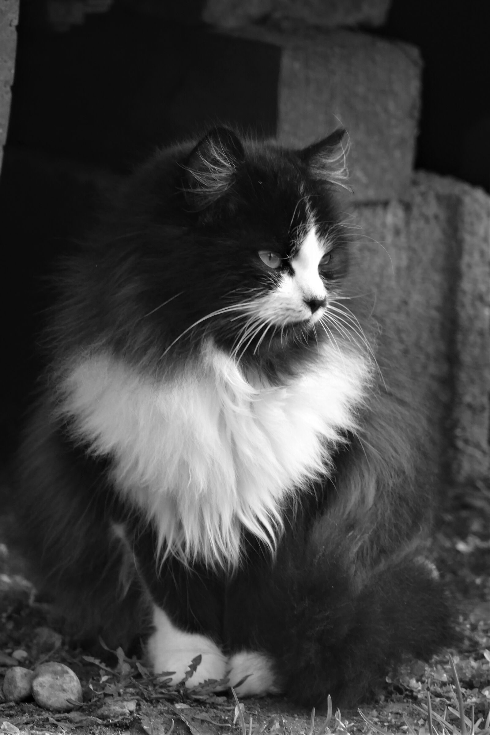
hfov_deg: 6.0
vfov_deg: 9.0
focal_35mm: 230
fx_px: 4695
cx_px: 245
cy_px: 368
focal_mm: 84.07
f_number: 4
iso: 400
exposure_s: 1/100
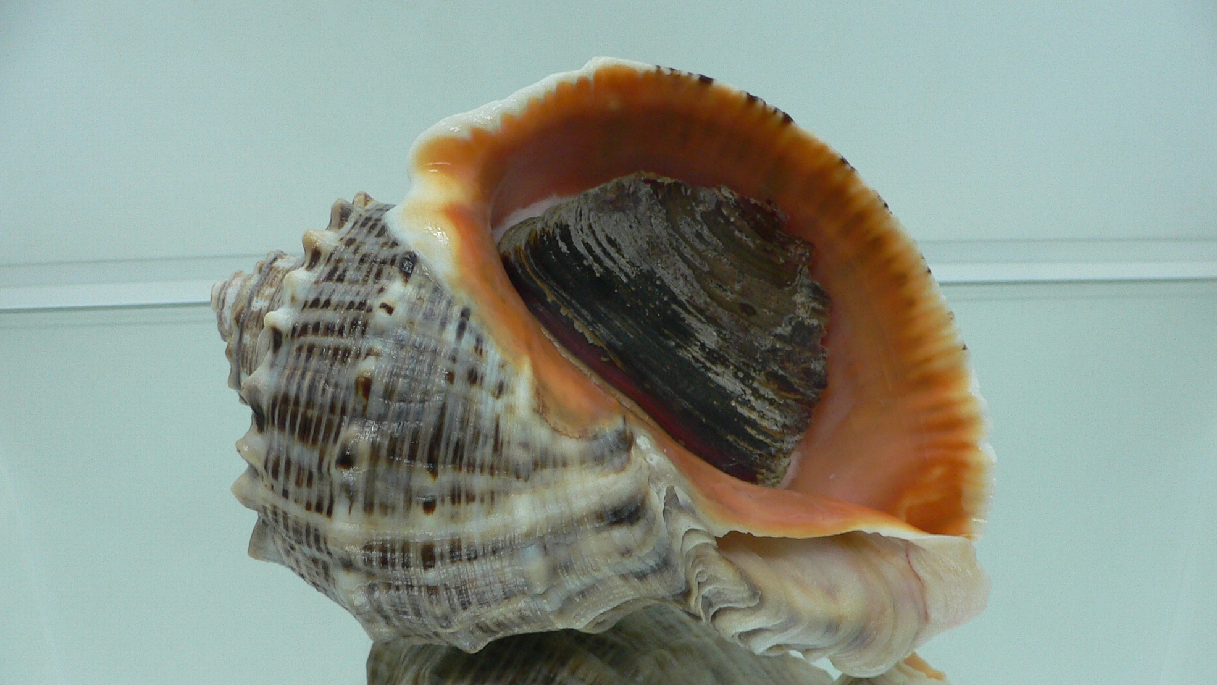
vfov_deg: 30.4
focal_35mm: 39
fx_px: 1259
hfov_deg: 51.6
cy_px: 405
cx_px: 610
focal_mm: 4.6
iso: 100
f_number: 2.8
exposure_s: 1/60
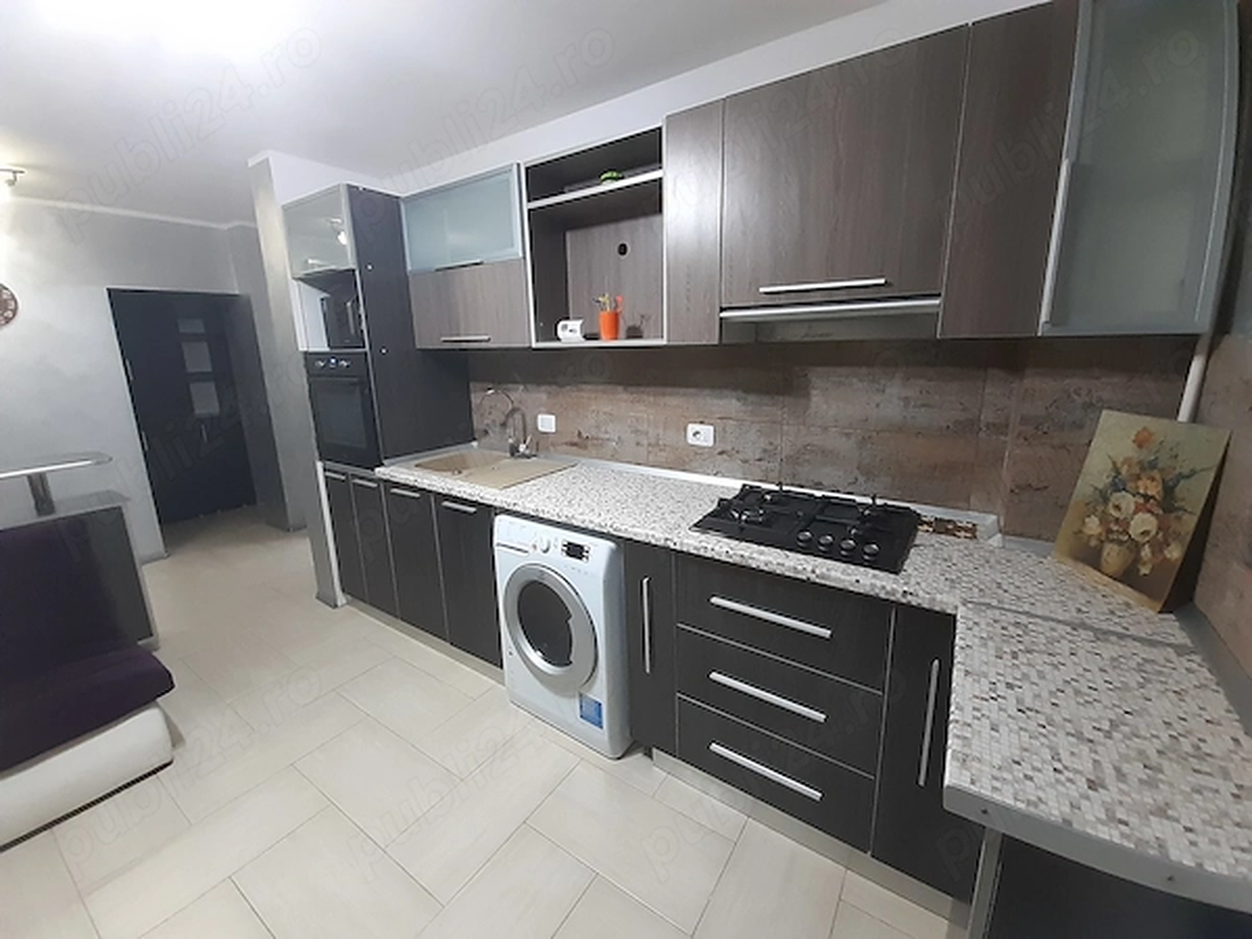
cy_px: 470
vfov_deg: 89.9
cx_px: 626
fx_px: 470
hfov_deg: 106.2
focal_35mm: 13
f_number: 2.2
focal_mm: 1.13
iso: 320
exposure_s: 1/25
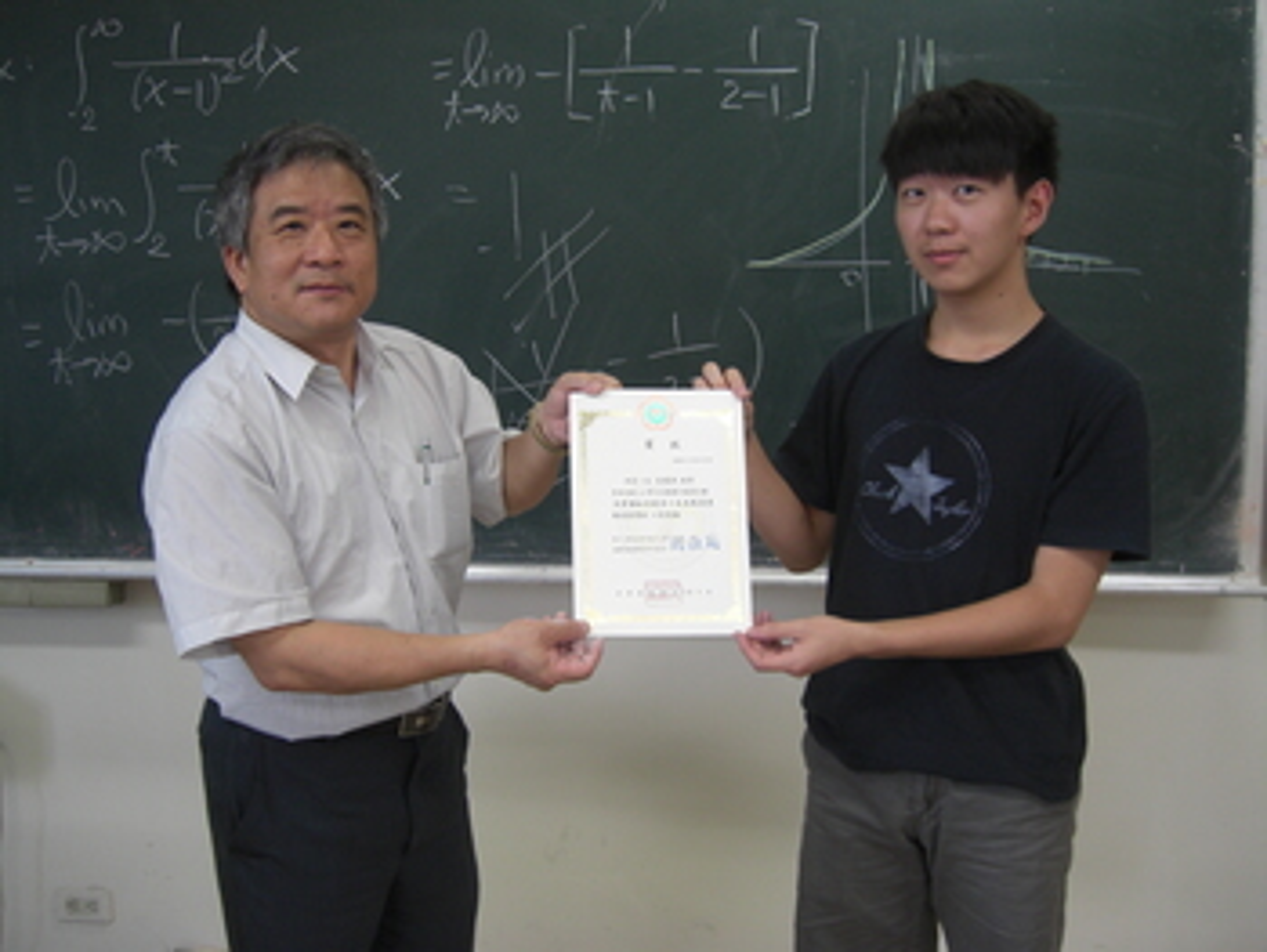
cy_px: 476
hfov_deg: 48.9
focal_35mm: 38
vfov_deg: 37.8
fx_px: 1392
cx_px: 634
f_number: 2.8
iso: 200
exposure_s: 1/40
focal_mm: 7.9
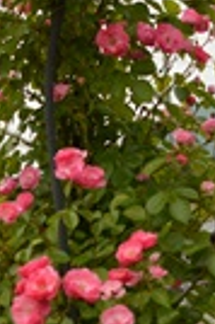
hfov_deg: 7.7
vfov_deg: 11.4
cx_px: 2
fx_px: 1587
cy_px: 390
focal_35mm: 177
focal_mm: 35
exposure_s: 1/800
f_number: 4
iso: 100
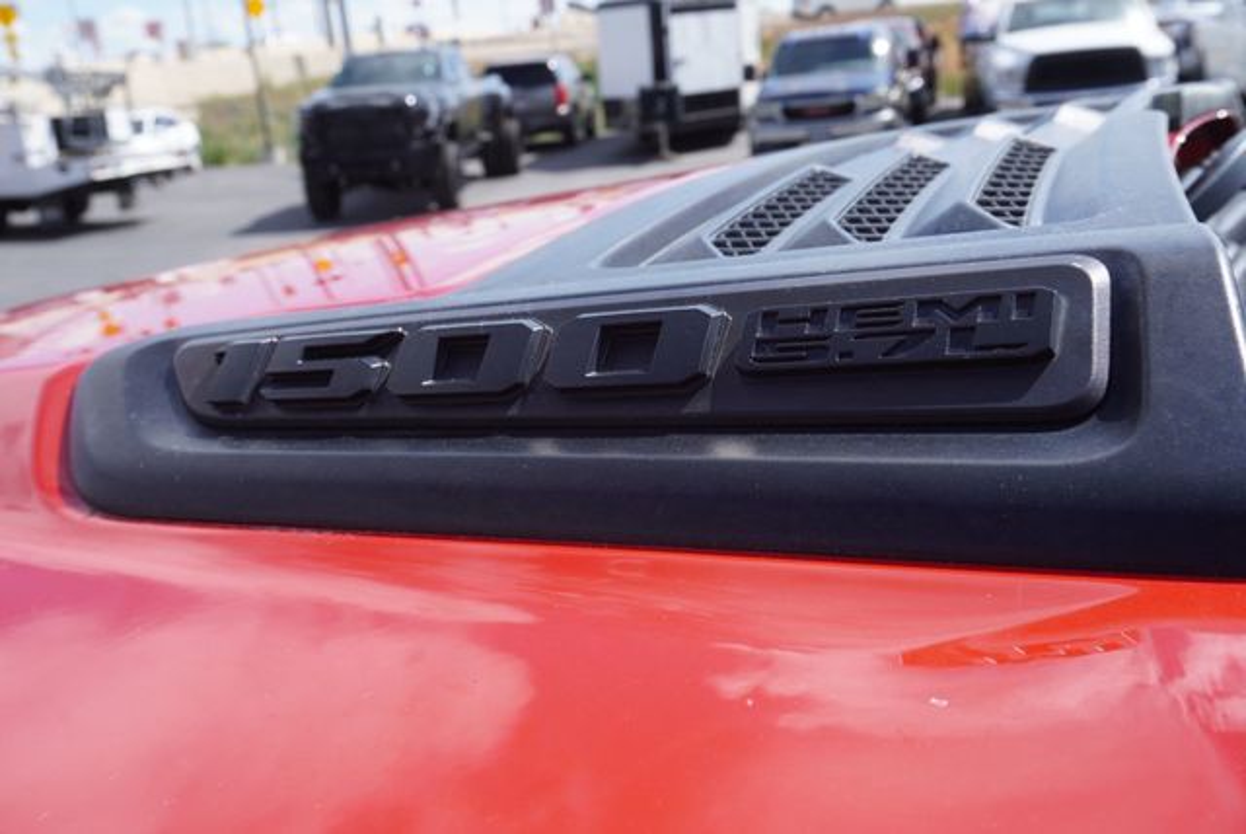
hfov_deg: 53.1
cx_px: 623
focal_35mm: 36
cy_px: 417
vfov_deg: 36.9
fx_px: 1247
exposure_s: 1/125
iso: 100
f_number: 9
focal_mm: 24
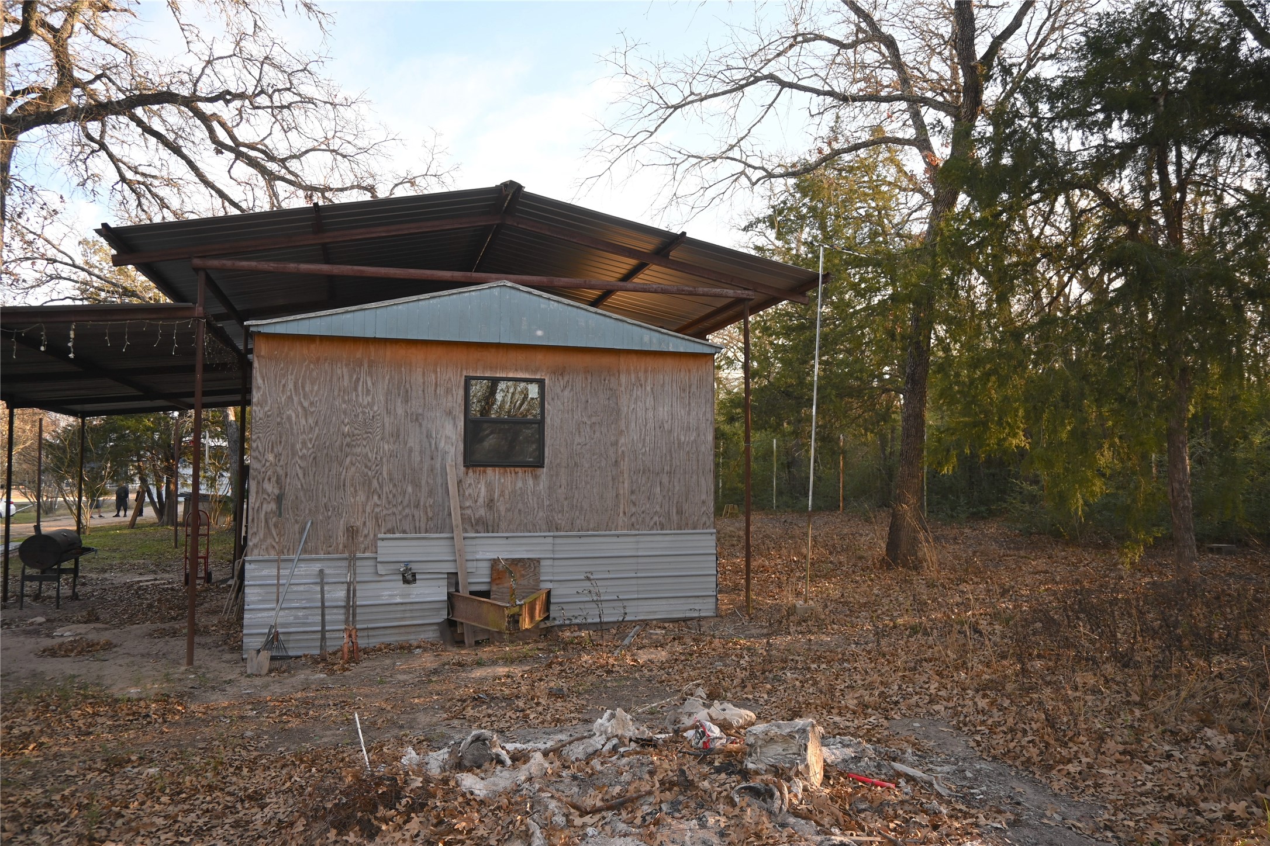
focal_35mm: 24
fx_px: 847
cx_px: 635
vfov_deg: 53.1
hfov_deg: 73.7
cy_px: 423
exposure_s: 1/200
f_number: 3.5
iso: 100
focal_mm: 16
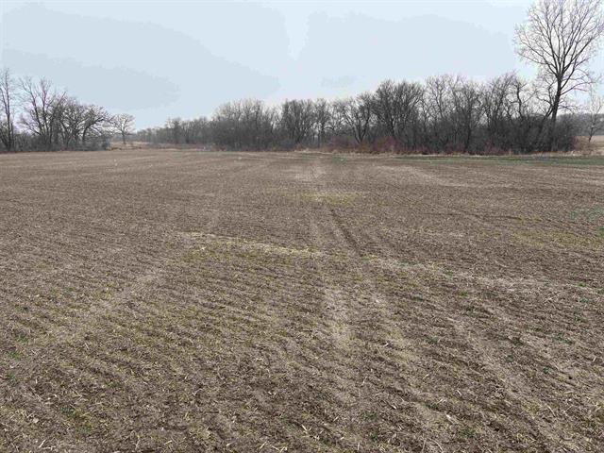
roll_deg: +1.0
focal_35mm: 26
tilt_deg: -12.0
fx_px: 454
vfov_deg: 53.1
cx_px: 302
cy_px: 226
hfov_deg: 67.3
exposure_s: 1/1220
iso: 50
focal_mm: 5.96
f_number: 1.6
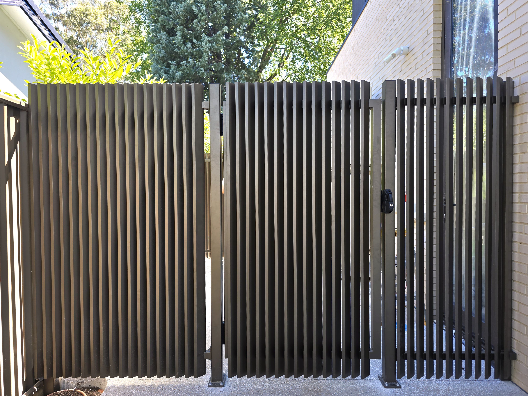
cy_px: 198
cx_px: 264
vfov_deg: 58.9
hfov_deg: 73.9
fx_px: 351
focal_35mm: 23
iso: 16
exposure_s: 1/101
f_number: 1.7
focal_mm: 6.3
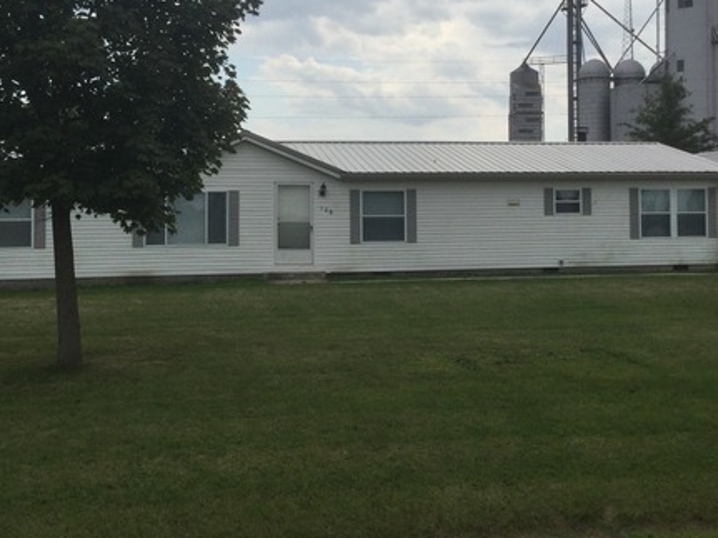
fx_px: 954
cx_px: 360
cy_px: 205
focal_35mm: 46
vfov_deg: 31.4
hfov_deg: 41.2
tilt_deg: +2.9
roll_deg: -0.3
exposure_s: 1/1294
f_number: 2.4
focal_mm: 3.3
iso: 25
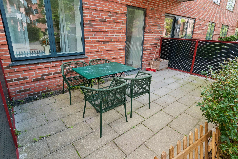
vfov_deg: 67.4
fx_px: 119
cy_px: 80
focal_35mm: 18
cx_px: 119
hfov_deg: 90.0
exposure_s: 1/160
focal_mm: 12
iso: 400
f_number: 10
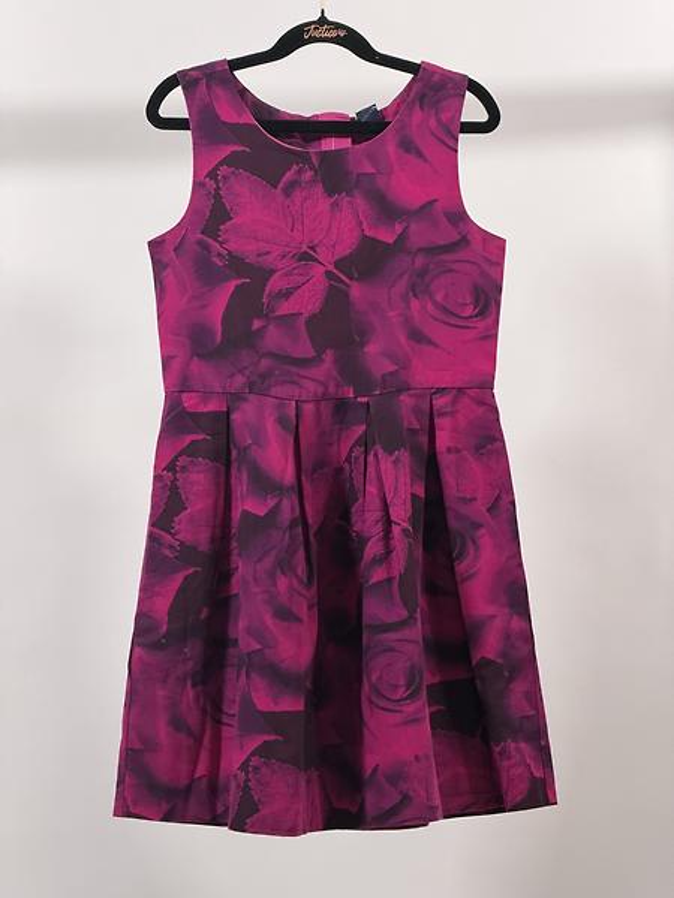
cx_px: 337
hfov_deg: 14.8
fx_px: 2596
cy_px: 449
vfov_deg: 19.6
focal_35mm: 100
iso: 320
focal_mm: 16.89
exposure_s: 1/100
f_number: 2.8
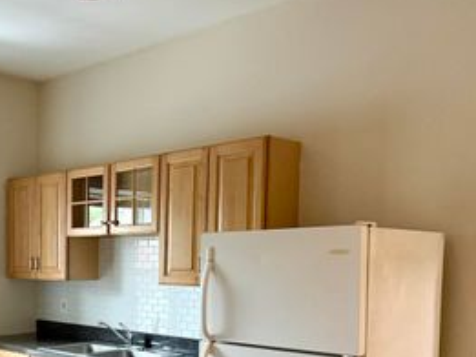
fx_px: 633
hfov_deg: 38.7
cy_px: 300
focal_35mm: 46
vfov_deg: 30.6
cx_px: 60
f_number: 1.78
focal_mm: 6.76
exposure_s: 1/60
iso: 500
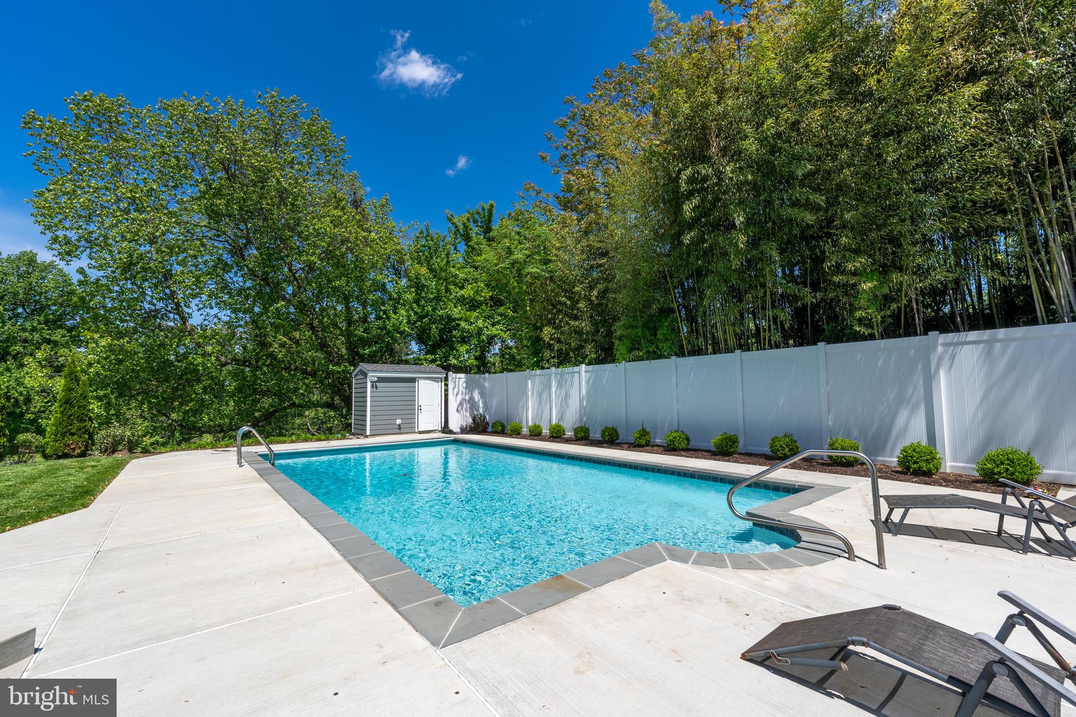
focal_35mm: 14
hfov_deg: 104.3
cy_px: 358
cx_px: 538
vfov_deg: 81.2
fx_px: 418
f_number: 11
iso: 100
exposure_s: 1/2500
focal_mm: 14
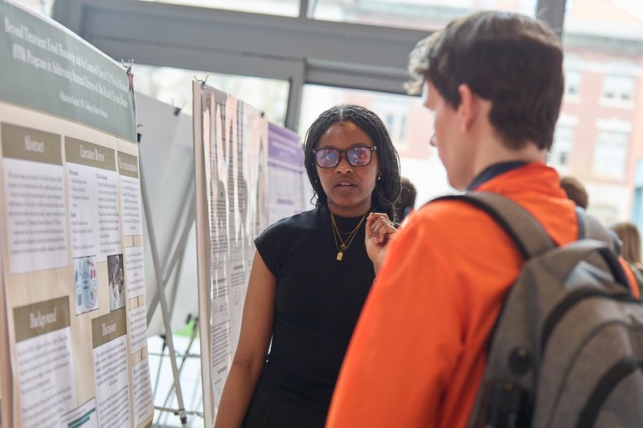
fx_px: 1286
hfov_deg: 28.1
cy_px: 214
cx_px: 322
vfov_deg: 18.9
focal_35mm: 72
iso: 1250
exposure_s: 1/250
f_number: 3.5
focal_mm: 72
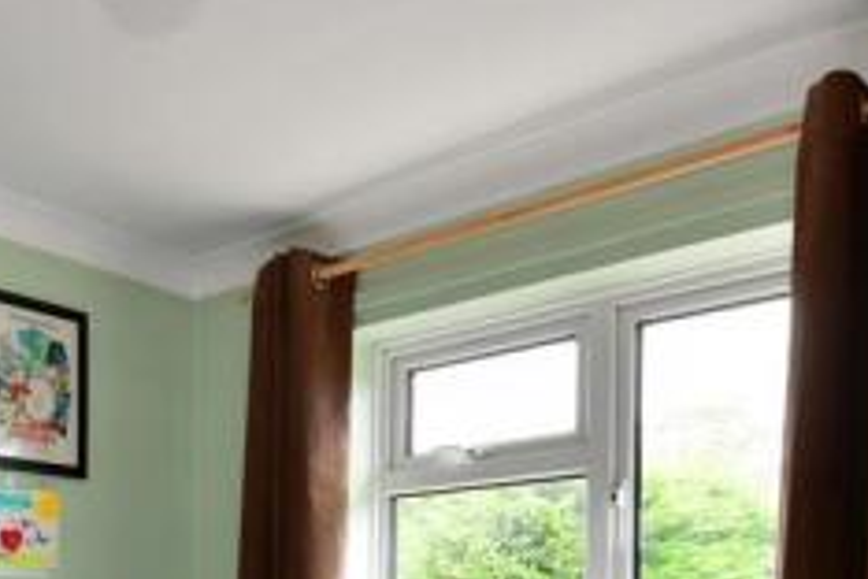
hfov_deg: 43.9
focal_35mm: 42
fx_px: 1013
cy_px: 666
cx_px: 160
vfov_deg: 28.4
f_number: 8
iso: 160
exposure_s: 1/10
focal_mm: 10
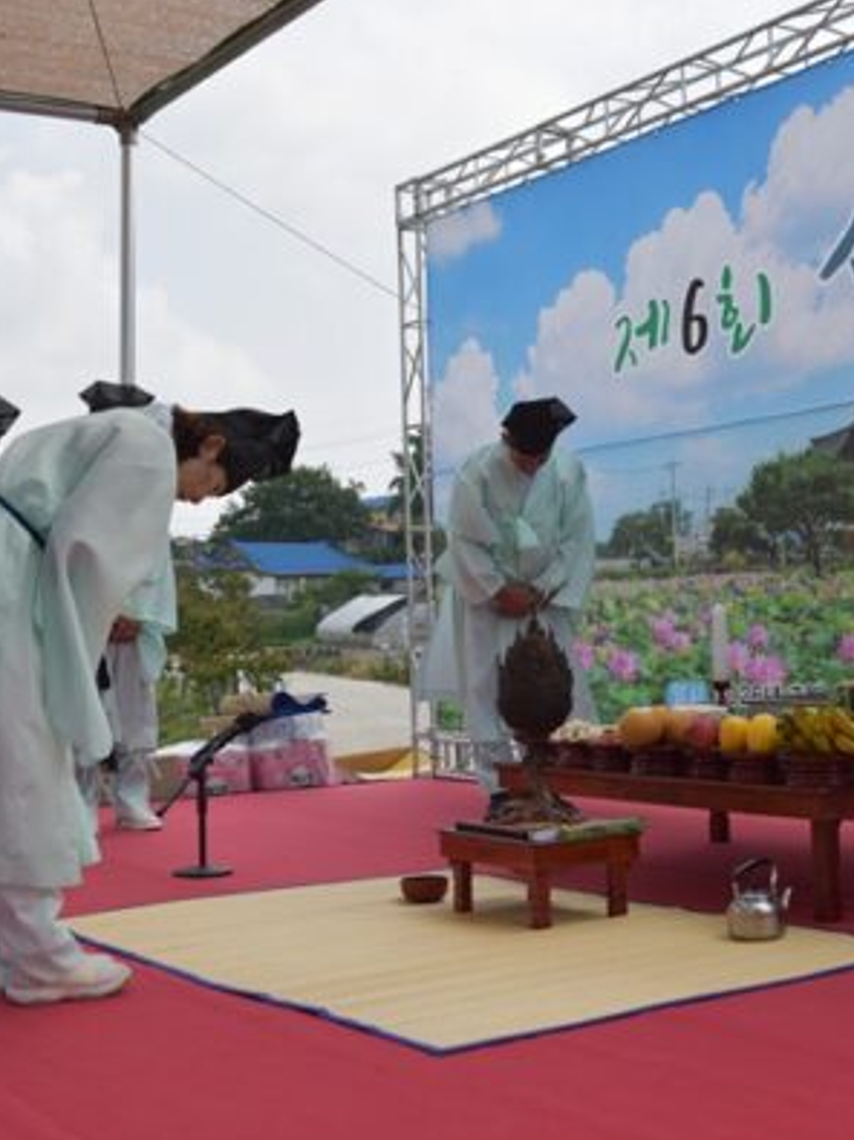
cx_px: 490
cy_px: 547
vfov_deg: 36.2
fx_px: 1744
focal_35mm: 53
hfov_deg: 27.5
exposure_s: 1/640
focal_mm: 34
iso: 100
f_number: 5
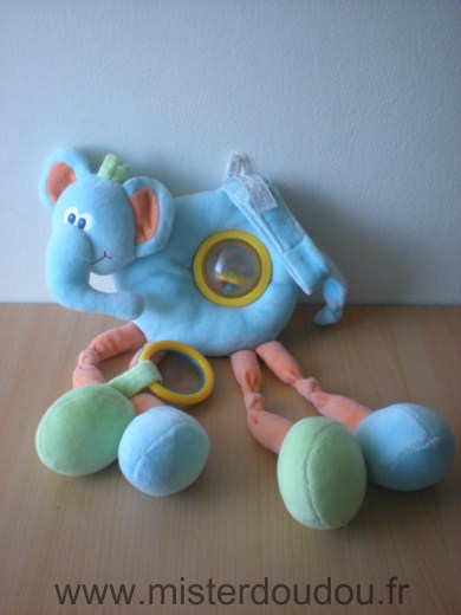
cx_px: 230
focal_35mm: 38
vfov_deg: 49.0
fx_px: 675
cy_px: 308
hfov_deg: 37.7
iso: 146
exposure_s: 1/60
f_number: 3.1
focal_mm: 6.3
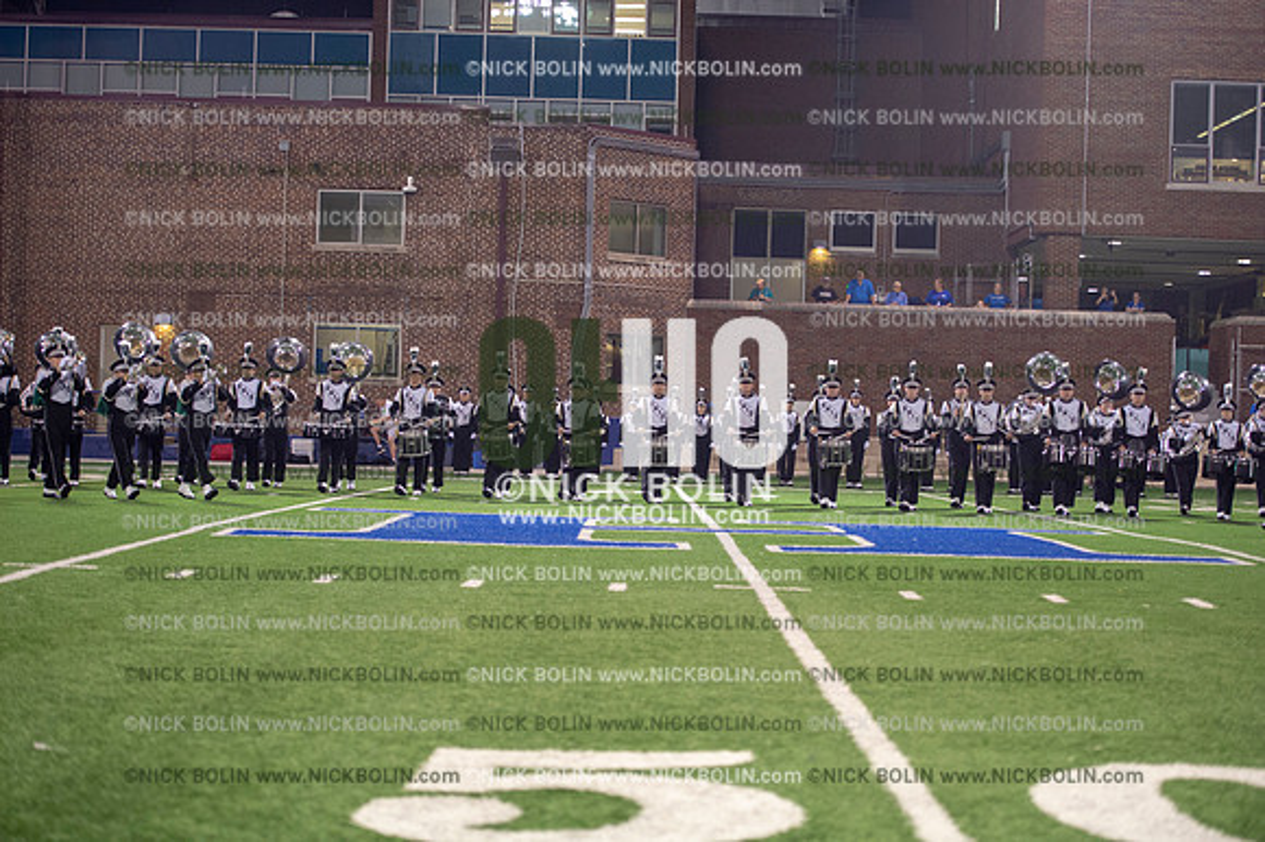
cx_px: 632
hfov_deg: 28.9
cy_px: 421
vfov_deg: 19.4
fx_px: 2458
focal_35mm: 70
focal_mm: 70
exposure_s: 1/250
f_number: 2.8
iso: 4000
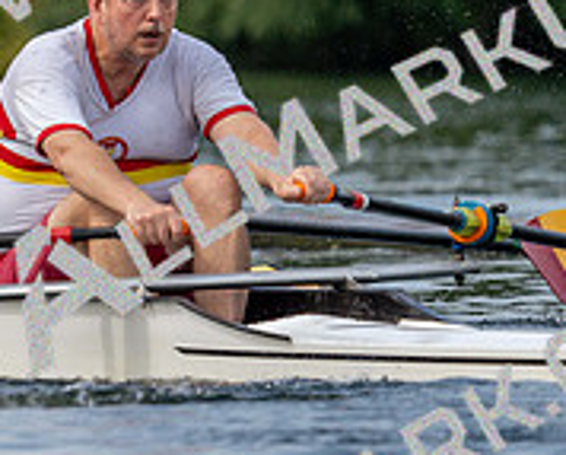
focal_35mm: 1243
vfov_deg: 1.2
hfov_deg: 1.6
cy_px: 75
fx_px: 20856
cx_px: -258
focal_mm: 407
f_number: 6.3
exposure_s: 1/1600
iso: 400
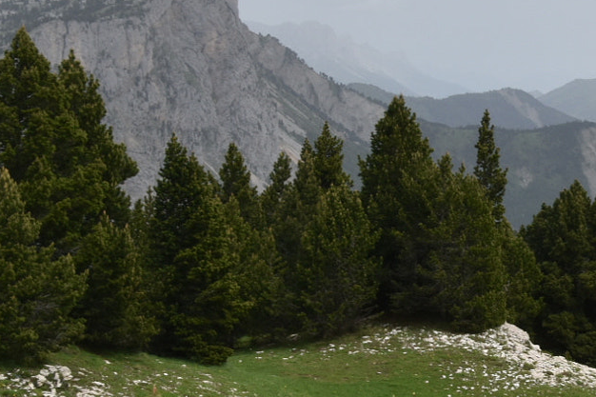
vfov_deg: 11.9
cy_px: 113
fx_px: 1903
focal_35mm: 115
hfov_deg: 17.0
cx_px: 711
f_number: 20
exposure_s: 1/100
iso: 200
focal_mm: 30
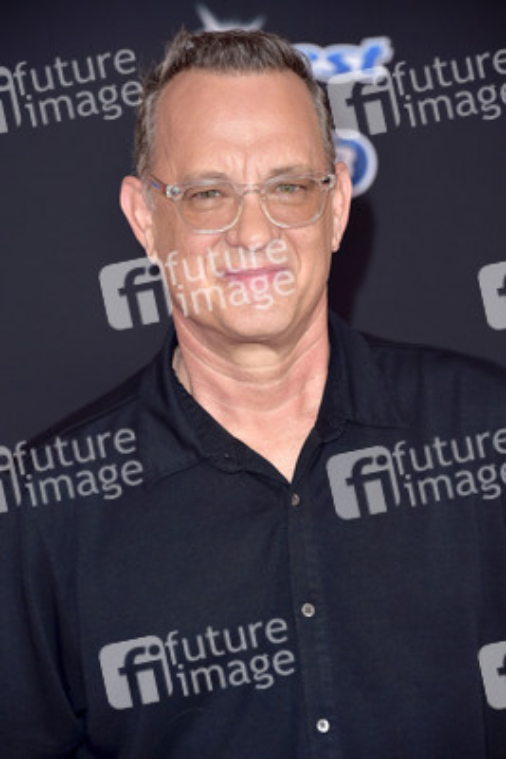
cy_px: 380
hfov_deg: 7.2
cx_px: 253
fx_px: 4002
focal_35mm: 190
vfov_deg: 10.8
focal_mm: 190
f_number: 7.1
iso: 500
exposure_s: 1/200
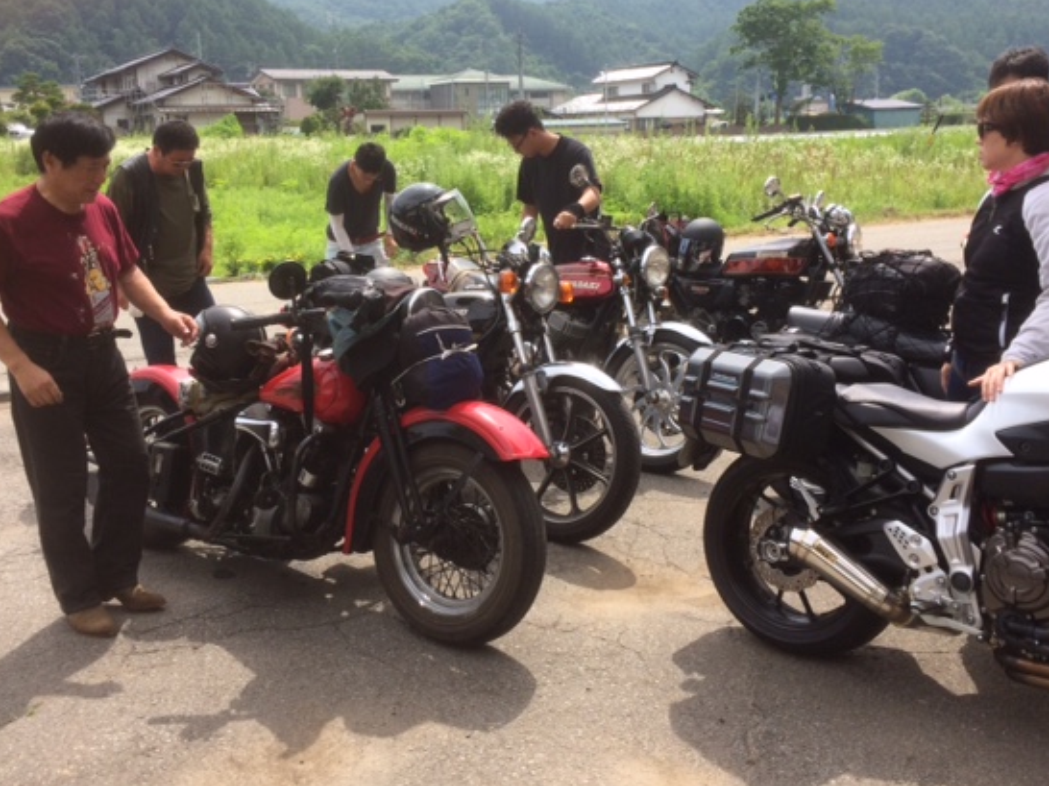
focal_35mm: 34
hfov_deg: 53.9
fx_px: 1030
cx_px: 482
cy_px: 331
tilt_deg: -10.9
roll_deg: +1.2
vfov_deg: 41.6
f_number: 2.2
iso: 32
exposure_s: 1/1080
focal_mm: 4.15
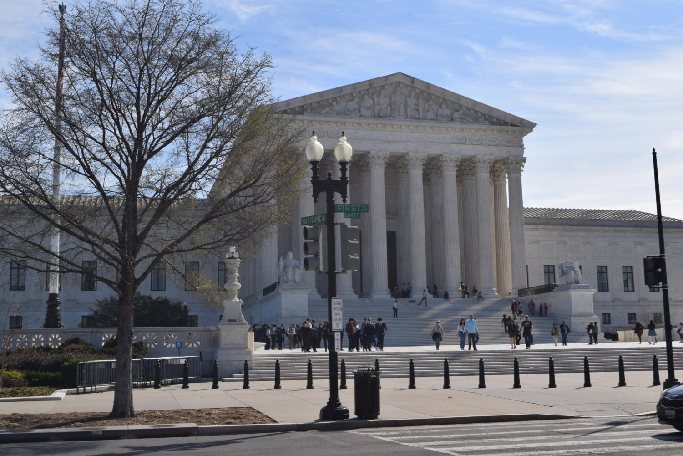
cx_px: 342
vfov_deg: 29.9
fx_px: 854
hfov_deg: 43.6
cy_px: 228
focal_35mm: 45
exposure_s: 1/200
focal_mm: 30
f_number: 11
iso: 100
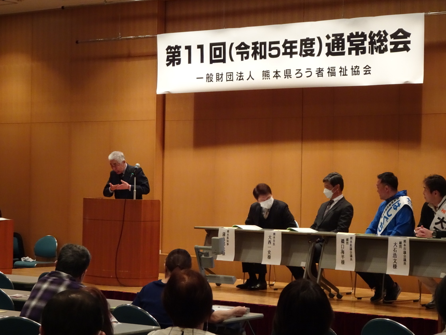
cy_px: 168
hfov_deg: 21.1
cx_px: 223
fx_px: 1198
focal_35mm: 93
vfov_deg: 15.9
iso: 800
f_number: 5
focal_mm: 15.92
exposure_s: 1/50
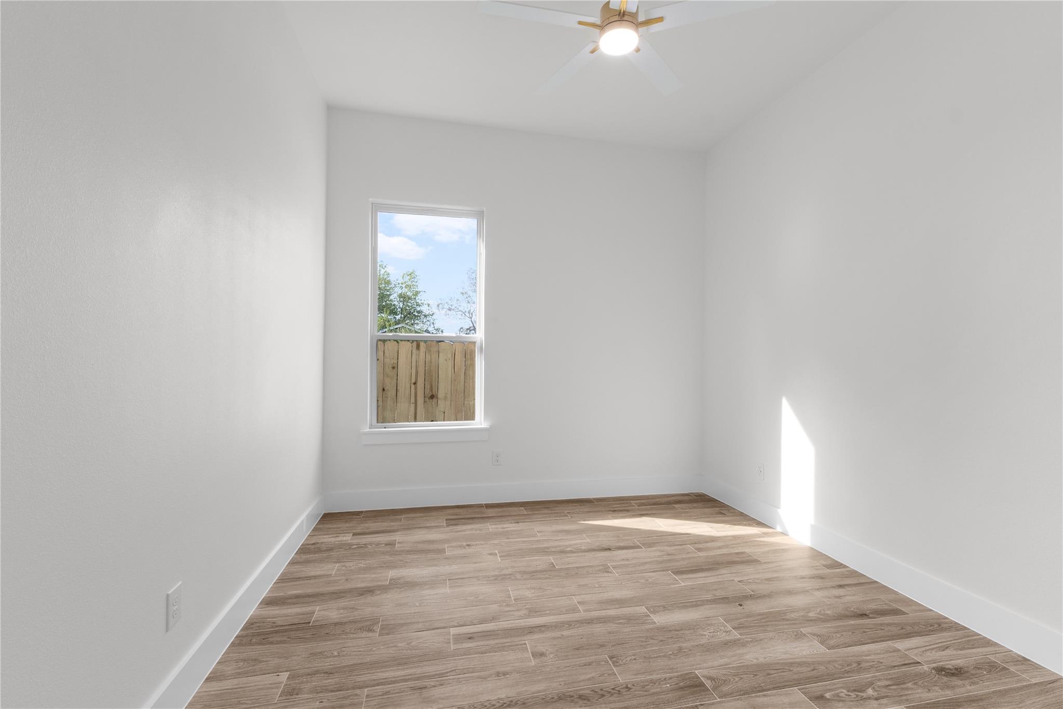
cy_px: 354
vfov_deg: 77.3
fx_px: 443
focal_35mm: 15
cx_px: 532
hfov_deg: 100.4
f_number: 10
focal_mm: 10
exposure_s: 1/20
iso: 400
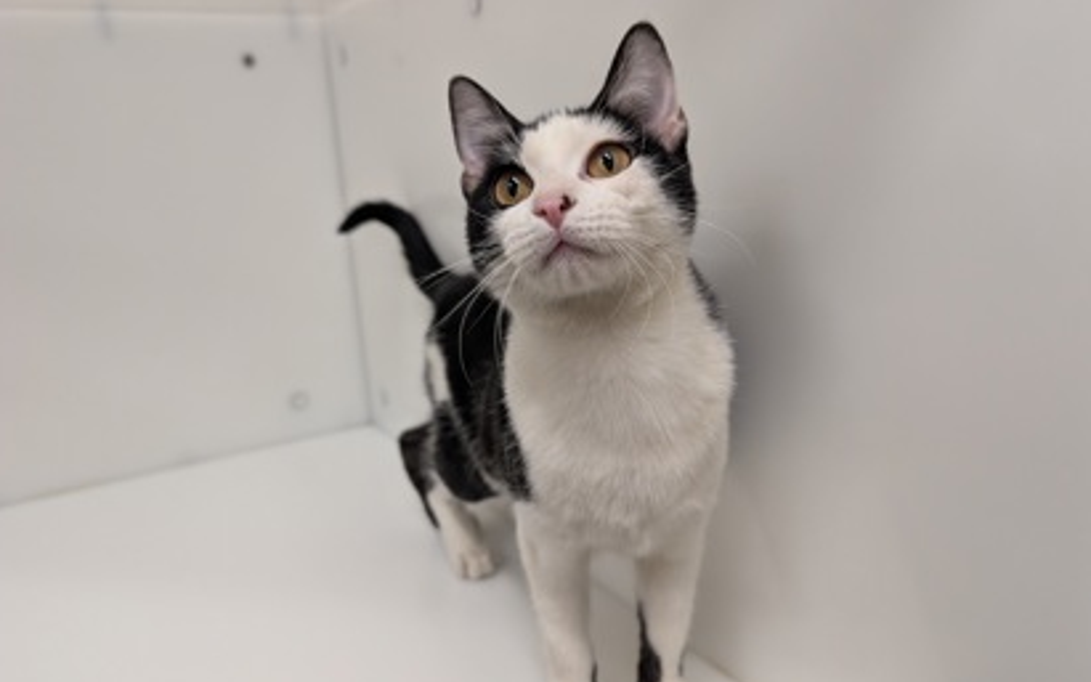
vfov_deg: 47.5
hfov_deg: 70.4
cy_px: 374
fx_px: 773
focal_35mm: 26
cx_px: 552
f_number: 1.68
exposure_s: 1/471
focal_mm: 6.9
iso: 437
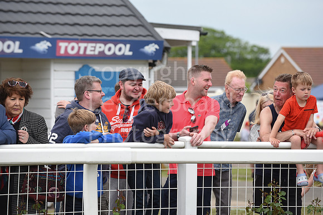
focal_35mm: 175
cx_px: 162
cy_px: 108
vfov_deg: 7.9
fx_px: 1570
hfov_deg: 11.7
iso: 800
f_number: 5.6
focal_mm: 175
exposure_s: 1/1000
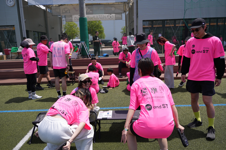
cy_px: 75
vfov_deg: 47.9
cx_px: 113
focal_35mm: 27
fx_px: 169
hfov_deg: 67.4
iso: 100
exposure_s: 1/800
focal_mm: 18
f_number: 4.5
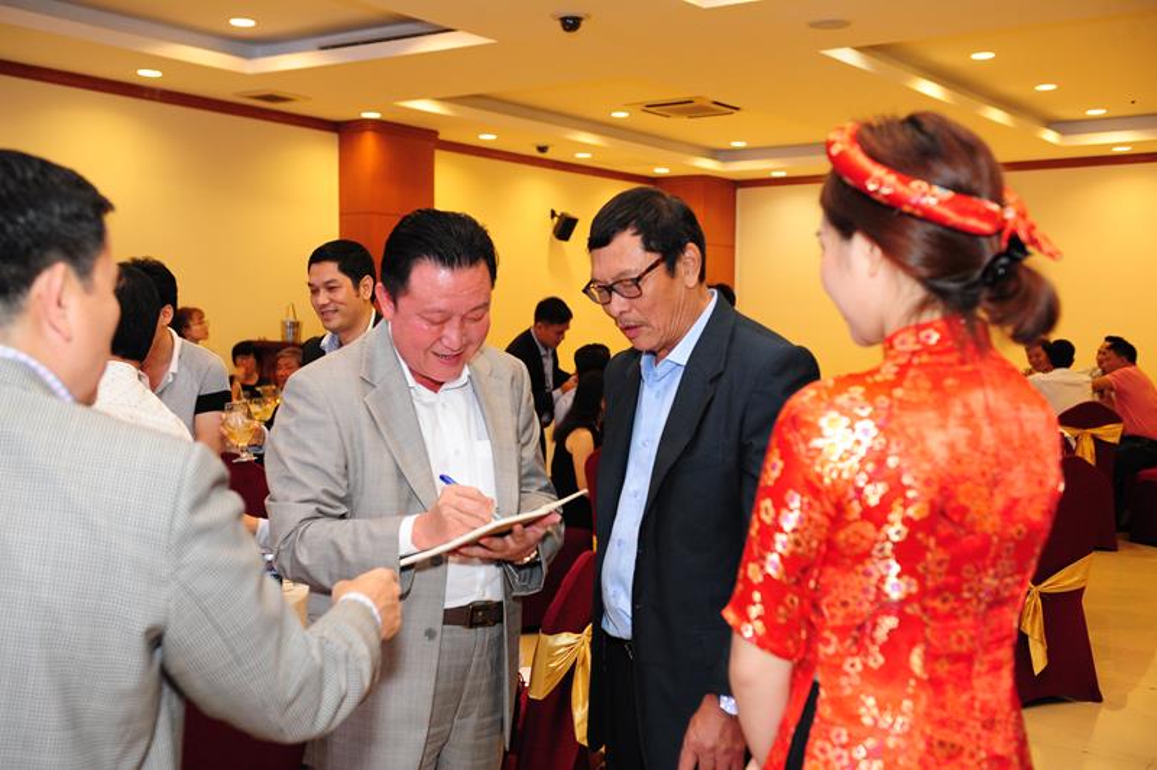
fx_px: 1349
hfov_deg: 46.4
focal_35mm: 42
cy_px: 385
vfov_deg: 31.8
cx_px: 578
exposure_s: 1/125
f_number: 4.5
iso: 2500
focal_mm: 42
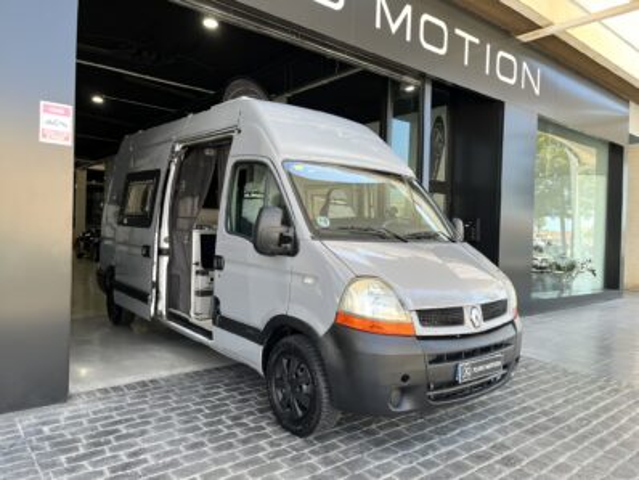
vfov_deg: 53.1
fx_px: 480
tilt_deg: -1.2
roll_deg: -1.0
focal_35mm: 26
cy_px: 240
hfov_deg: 67.3
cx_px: 320
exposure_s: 1/203
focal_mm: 5.1
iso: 40
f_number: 1.6
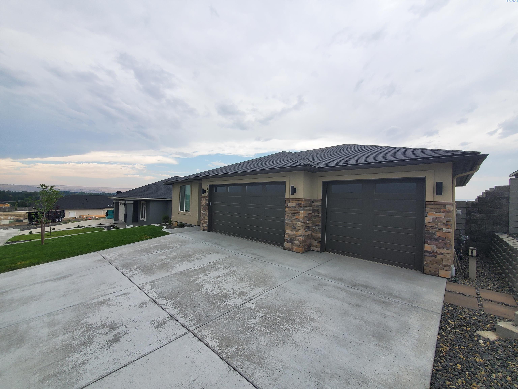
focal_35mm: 13
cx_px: 259
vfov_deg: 89.9
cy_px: 194
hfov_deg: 106.2
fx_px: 195
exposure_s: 1/466
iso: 50
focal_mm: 1.8
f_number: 2.2
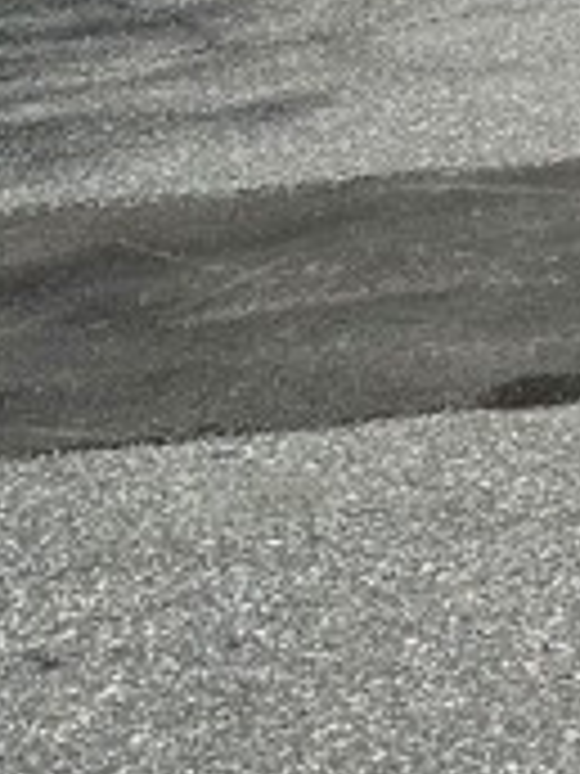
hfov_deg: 12.4
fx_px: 2390
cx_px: 1124
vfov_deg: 14.2
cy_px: -932
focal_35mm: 107
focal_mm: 6.86
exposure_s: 1/6211
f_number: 1.78
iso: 80
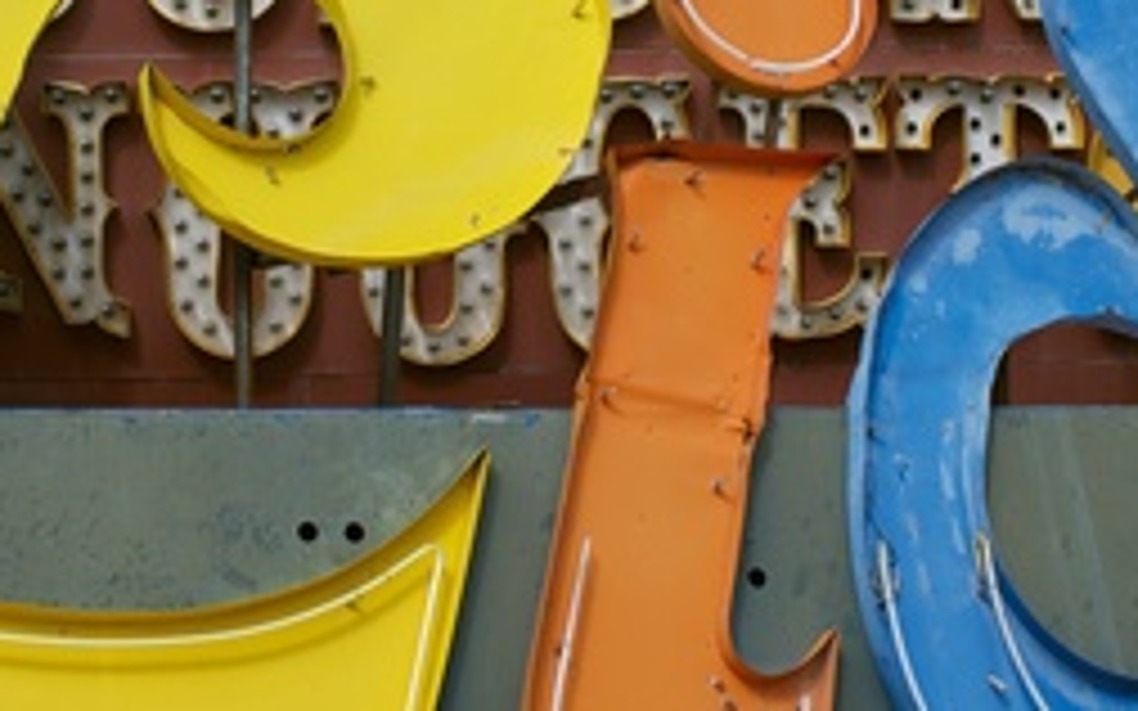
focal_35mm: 79
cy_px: 86
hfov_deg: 26.1
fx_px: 2450
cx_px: 517
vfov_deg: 16.3
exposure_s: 1/500
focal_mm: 28
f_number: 6.3
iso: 100
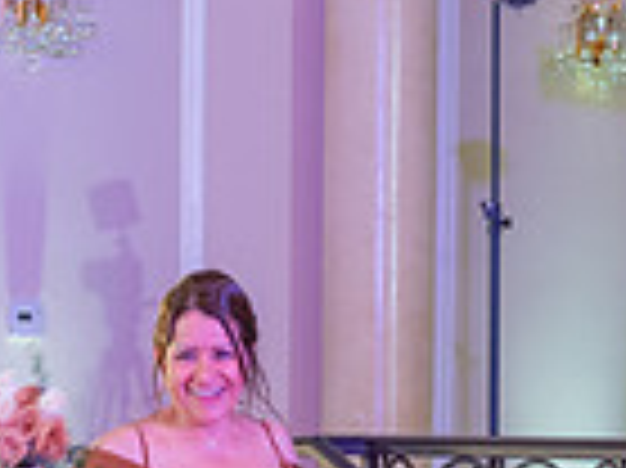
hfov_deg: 7.7
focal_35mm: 257
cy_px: 854
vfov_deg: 5.7
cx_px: 149
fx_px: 4644
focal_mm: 55
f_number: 4
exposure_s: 1/80
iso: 800
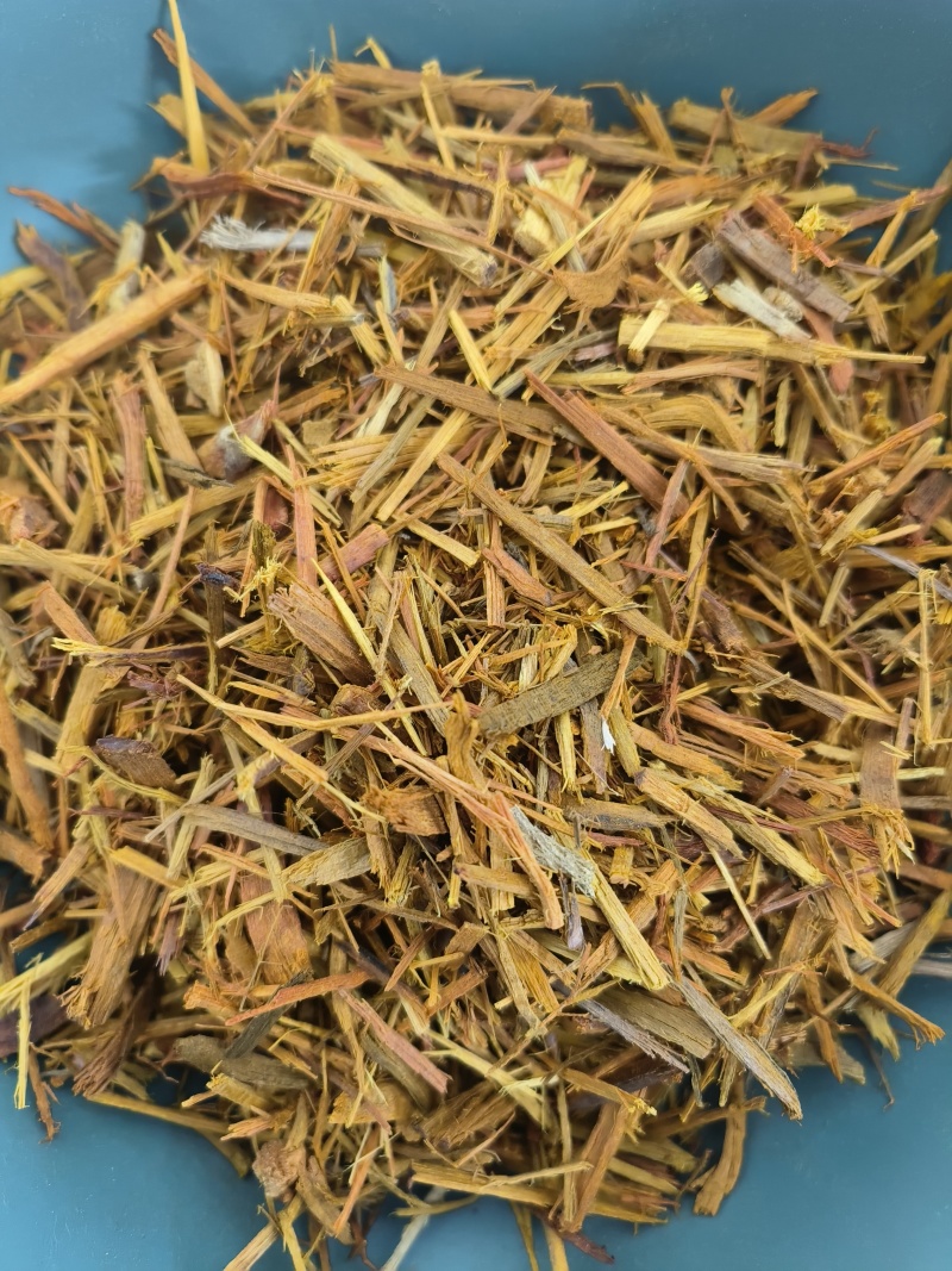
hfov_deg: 56.8
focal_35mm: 24
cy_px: 636
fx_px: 880
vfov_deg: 71.6
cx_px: 476
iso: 1498
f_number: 1.8
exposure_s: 1/50
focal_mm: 5.42
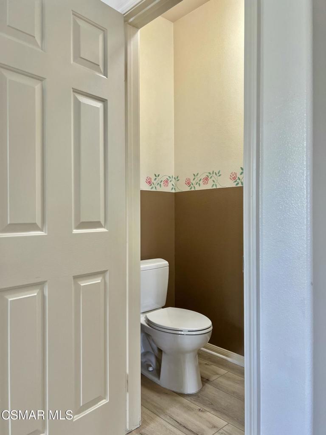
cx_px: 163
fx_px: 326
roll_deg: -0.1
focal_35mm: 26
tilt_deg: +0.4
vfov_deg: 67.3
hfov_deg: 53.1
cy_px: 218
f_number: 1.5
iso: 125
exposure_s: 1/120
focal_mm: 5.7
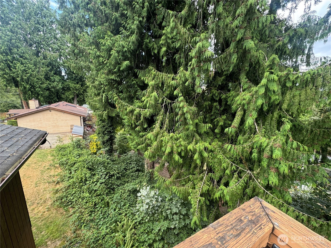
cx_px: 166
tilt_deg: -12.6
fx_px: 134
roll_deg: -2.2
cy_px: 124
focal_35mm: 14
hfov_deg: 102.1
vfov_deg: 85.7
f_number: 2.2
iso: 40
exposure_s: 1/101
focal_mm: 2.22
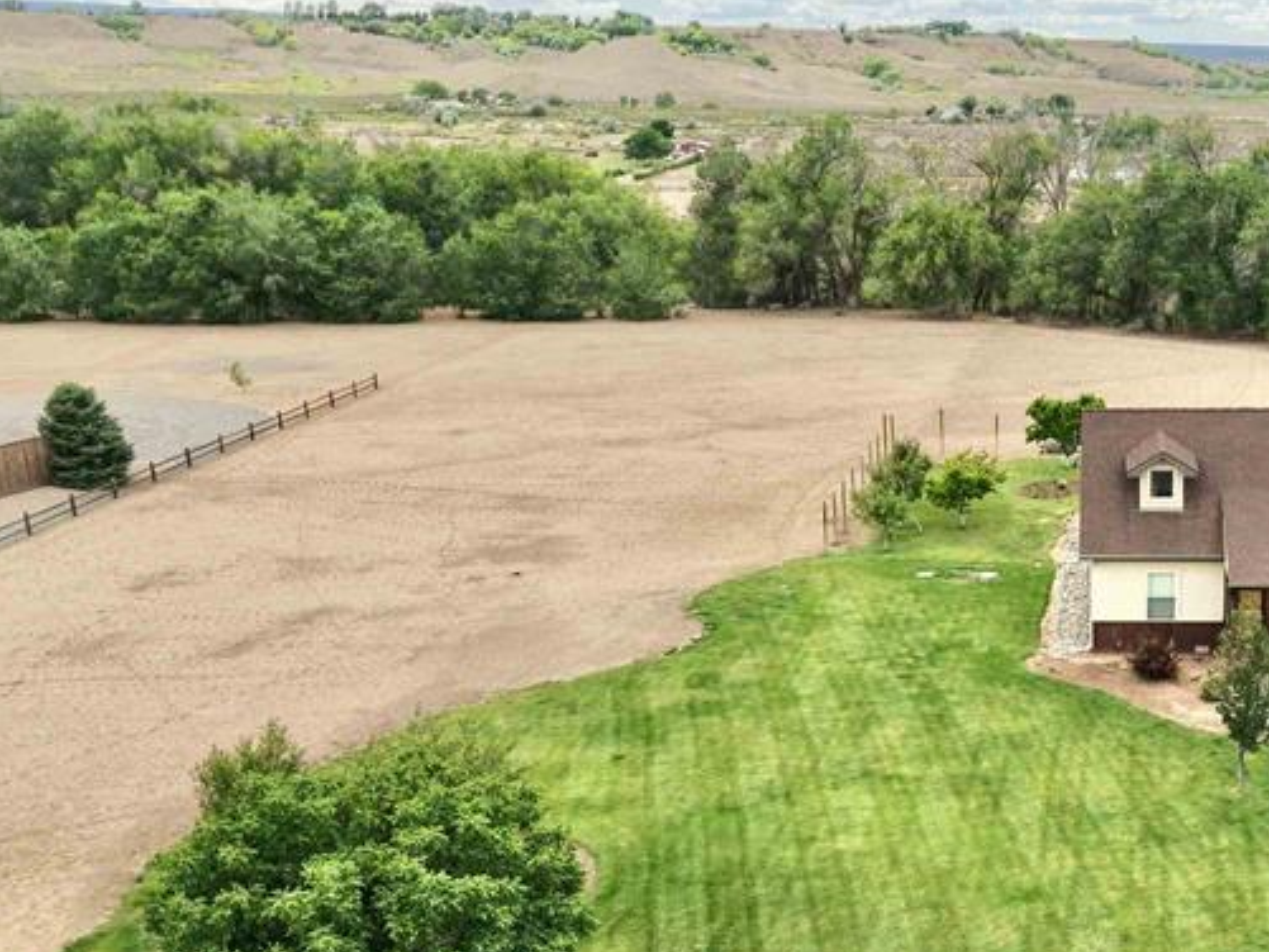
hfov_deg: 37.1
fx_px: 1797
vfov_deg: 29.4
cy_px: 663
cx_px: 1065
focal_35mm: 49
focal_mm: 8.67
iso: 210
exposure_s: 1/4000
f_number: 1.8
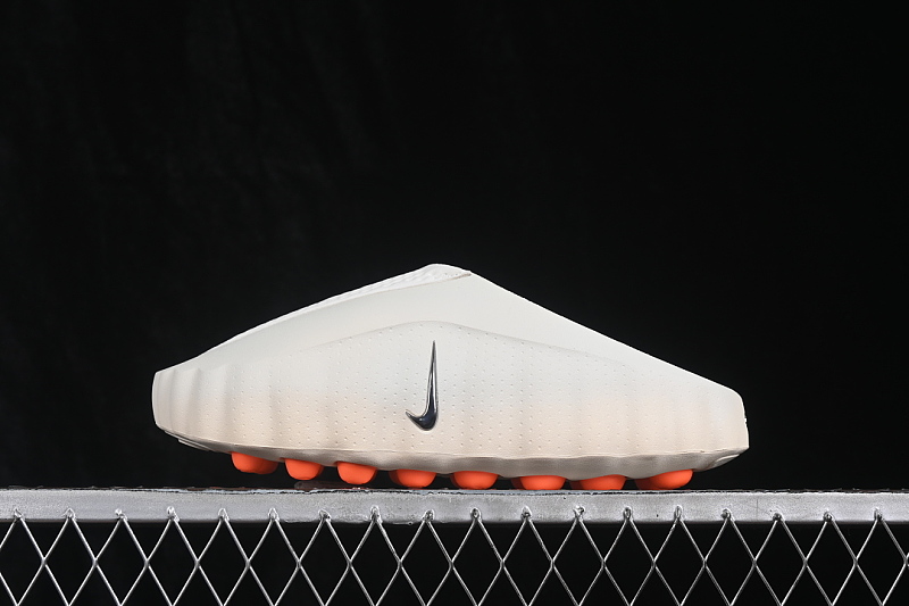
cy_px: 303
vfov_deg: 18.2
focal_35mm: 75
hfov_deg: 27.0
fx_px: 1893
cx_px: 454
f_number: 8
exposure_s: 1/80
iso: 160
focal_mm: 50
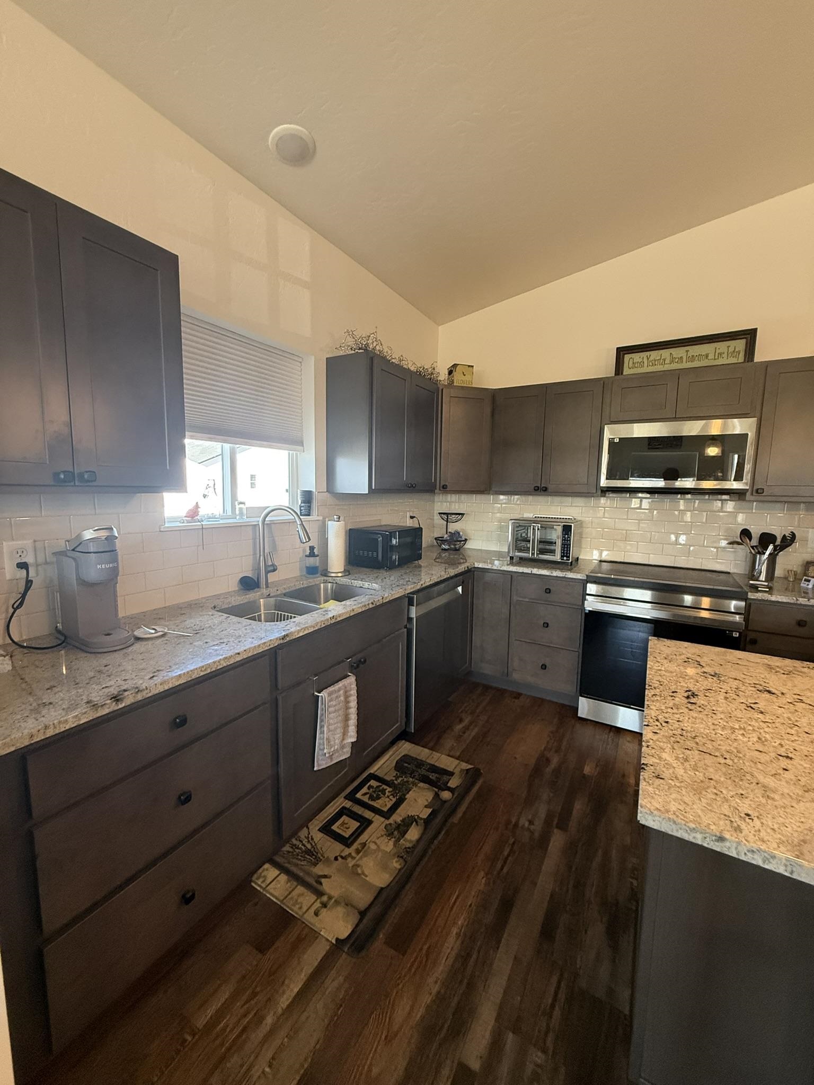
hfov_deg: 85.7
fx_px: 439
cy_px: 542
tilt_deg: -6.7
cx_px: 407
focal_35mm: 14
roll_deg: -0.3
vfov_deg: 102.1
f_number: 2.2
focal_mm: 2.22
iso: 500
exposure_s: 1/120
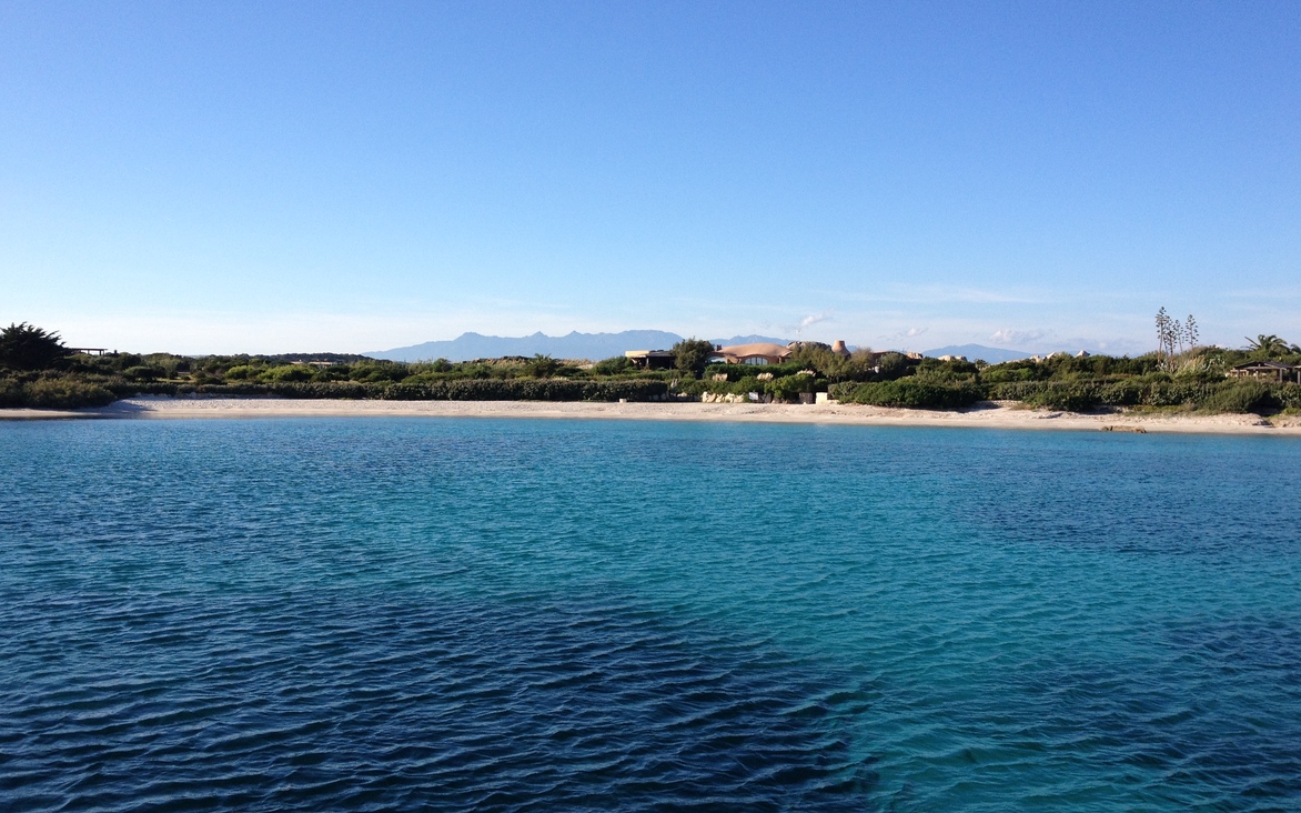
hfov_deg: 51.5
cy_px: 391
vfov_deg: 33.6
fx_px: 1347
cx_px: 659
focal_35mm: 38
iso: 64
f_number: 2.4
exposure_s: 1/1284
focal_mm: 4.28
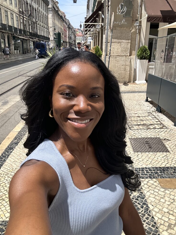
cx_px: 88
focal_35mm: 31
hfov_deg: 45.4
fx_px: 210
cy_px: 121
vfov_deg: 58.3
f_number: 1.9
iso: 25
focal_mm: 2.69
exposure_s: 1/628
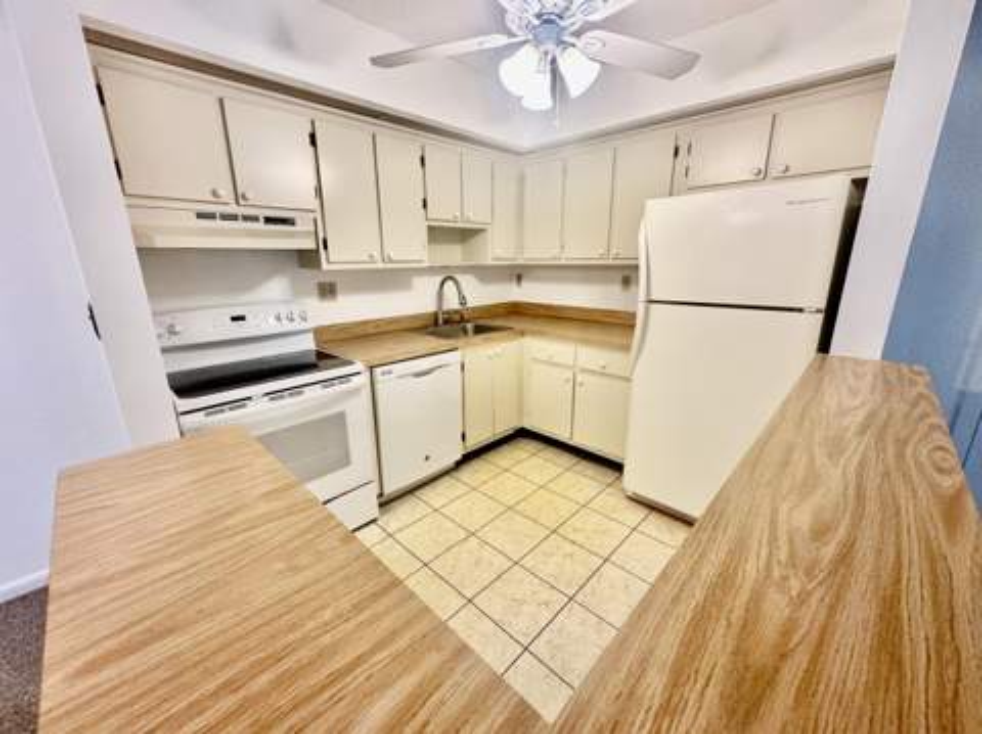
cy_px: 367
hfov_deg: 102.1
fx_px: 397
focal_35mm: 14
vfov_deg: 85.6
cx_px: 491
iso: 250
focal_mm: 2.22
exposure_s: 1/120
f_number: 2.2
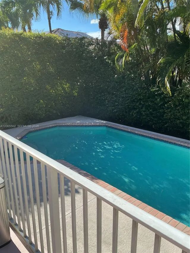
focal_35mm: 29
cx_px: 95
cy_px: 126
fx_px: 212
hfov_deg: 48.2
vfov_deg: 61.7
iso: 25
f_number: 1.8
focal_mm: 3
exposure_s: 1/962
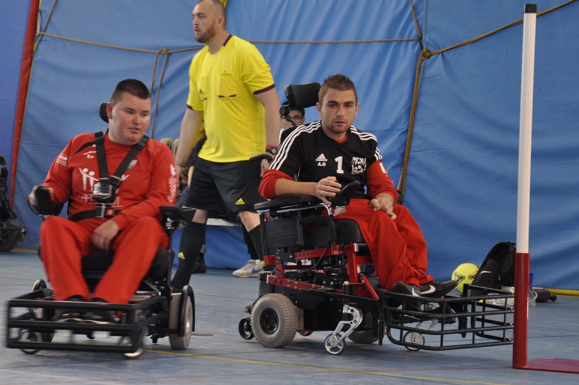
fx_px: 2330
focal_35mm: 145
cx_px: 197
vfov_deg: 9.4
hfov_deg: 14.1
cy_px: 204
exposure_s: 1/60
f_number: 5.3
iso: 560
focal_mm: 66
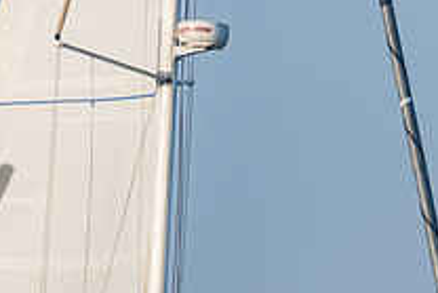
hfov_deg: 2.7
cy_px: 339
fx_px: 9204
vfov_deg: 1.8
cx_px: -79
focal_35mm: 756
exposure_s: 1/800
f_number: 8
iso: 400
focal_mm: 200
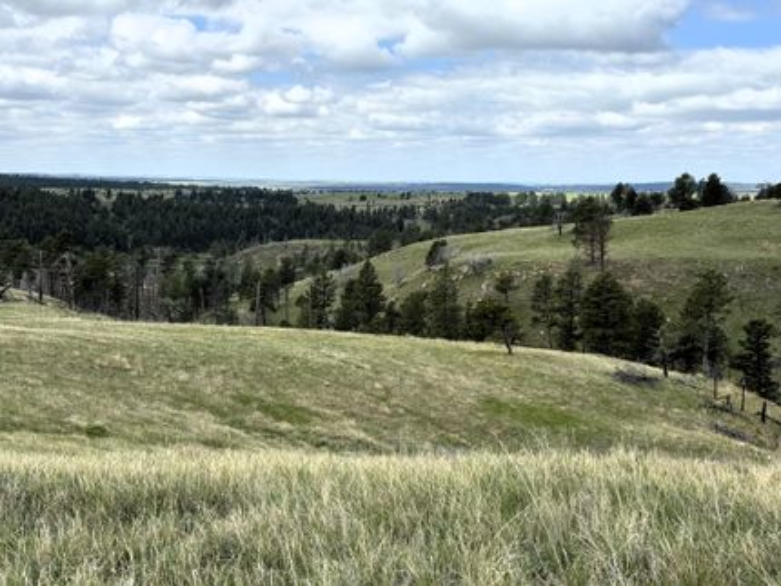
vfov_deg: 30.3
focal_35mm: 48
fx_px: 1084
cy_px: 293
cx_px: 390
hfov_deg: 39.6
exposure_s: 1/5376
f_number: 1.78
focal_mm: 6.76
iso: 64
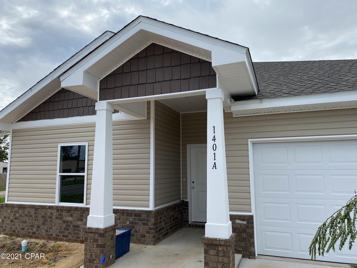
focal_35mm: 26
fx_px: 268
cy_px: 134
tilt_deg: +7.0
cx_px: 178
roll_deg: -0.3
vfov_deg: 53.1
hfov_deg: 67.3
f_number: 1.8
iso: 32
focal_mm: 4.25
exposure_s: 1/2141
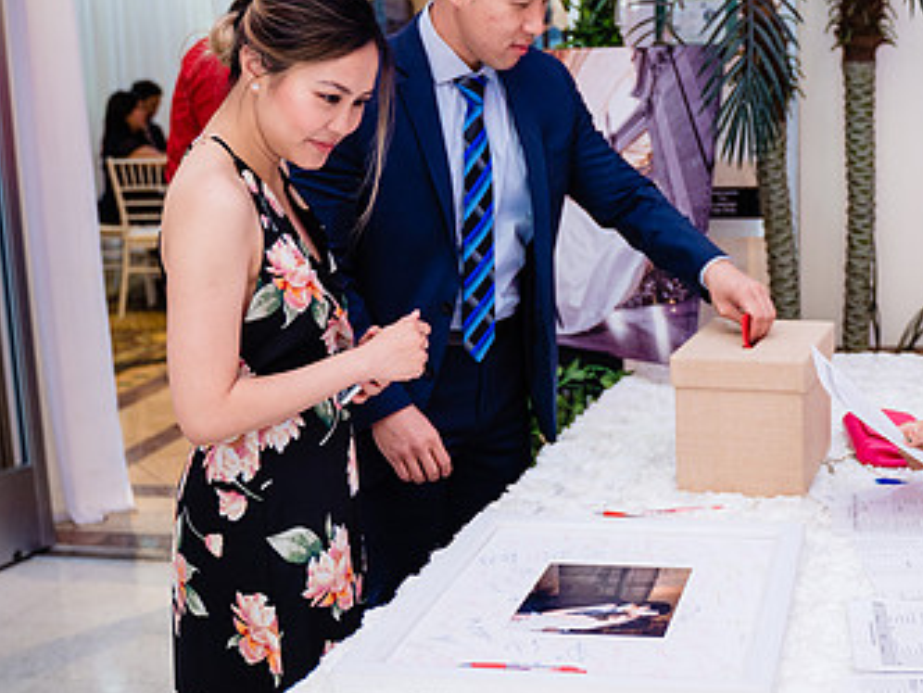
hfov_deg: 35.9
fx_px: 1387
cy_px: 318
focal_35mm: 52
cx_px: 708
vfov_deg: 28.0
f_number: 2.8
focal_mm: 28
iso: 1000
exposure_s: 1/160
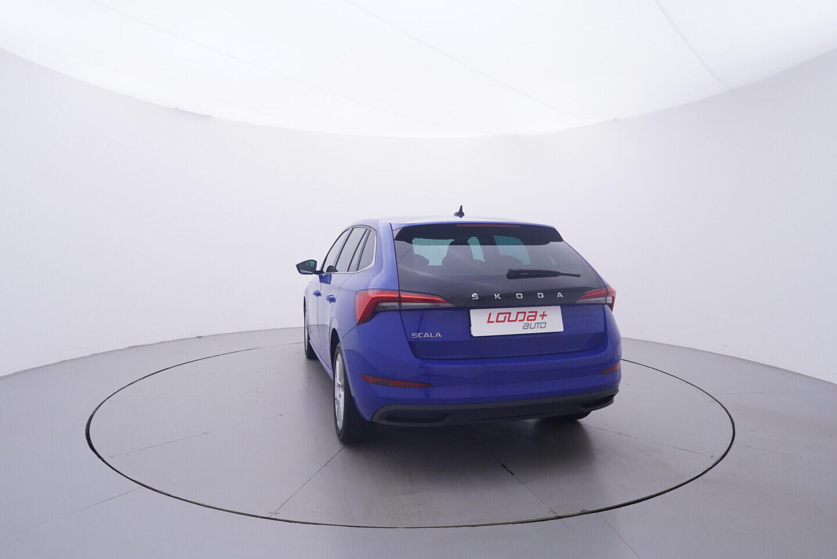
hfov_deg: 77.3
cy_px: 280
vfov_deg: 56.2
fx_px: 523
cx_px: 418
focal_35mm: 22
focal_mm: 15
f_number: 5
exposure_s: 1/80
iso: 200
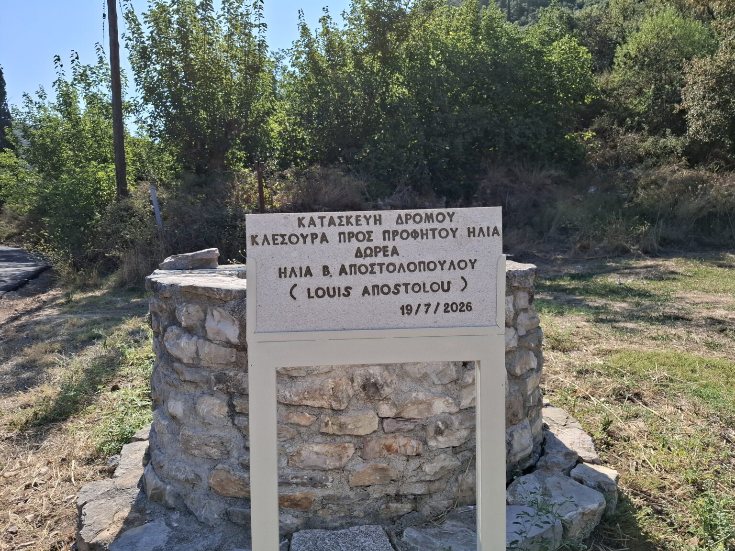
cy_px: 276
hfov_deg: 73.9
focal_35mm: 23
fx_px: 488
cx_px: 368
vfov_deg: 58.9
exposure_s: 1/1653
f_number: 1.8
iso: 50
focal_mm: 5.54
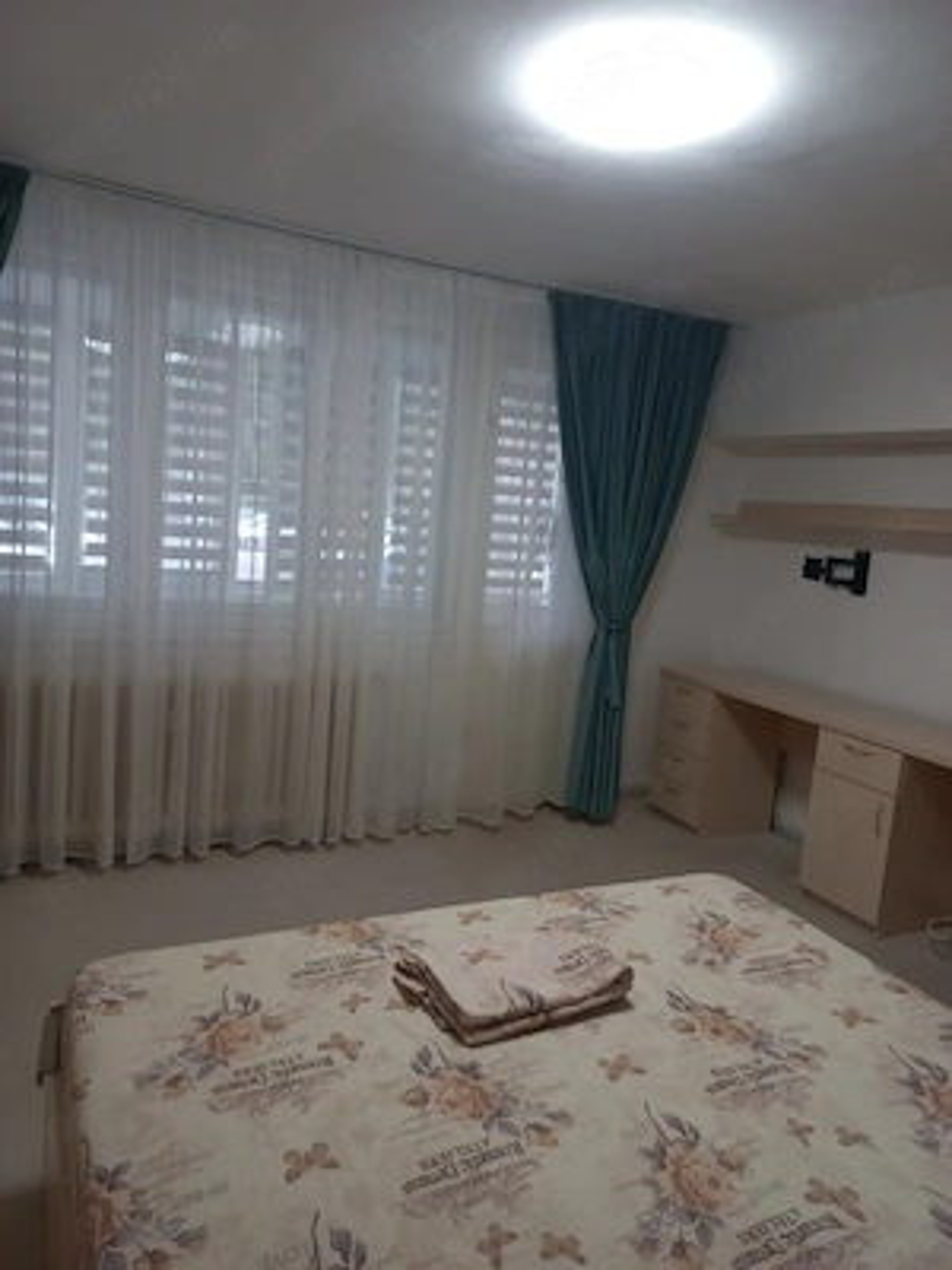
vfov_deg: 69.4
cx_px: 476
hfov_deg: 54.9
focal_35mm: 25
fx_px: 917
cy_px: 635
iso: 250
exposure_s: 1/50
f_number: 1.8
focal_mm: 4.6
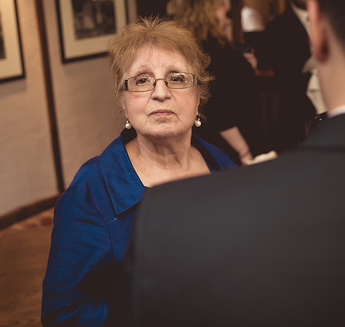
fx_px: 609
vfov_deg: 30.0
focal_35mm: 55
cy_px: 119
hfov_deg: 31.6
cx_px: 159
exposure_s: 1/100
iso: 500
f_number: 2.8
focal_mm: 35
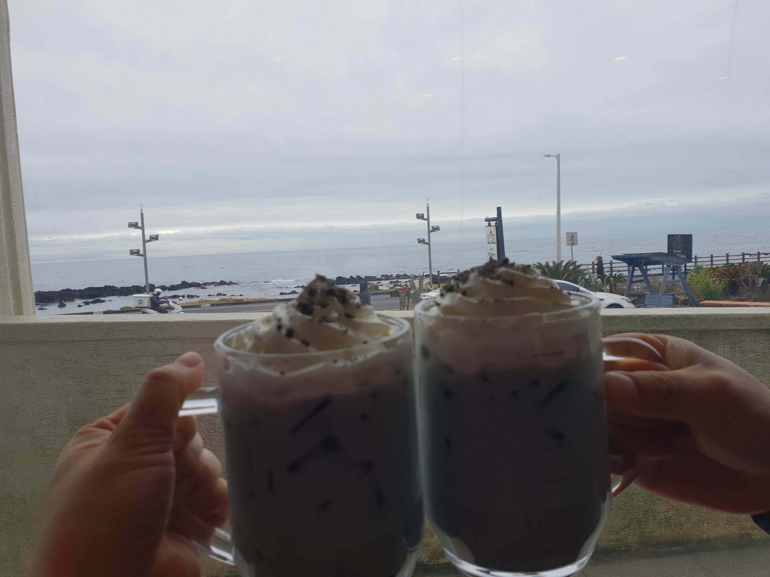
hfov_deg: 67.3
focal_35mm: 26
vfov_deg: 53.1
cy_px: 288
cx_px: 385
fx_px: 578
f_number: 2.4
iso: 50
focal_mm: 4.3
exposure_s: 1/457
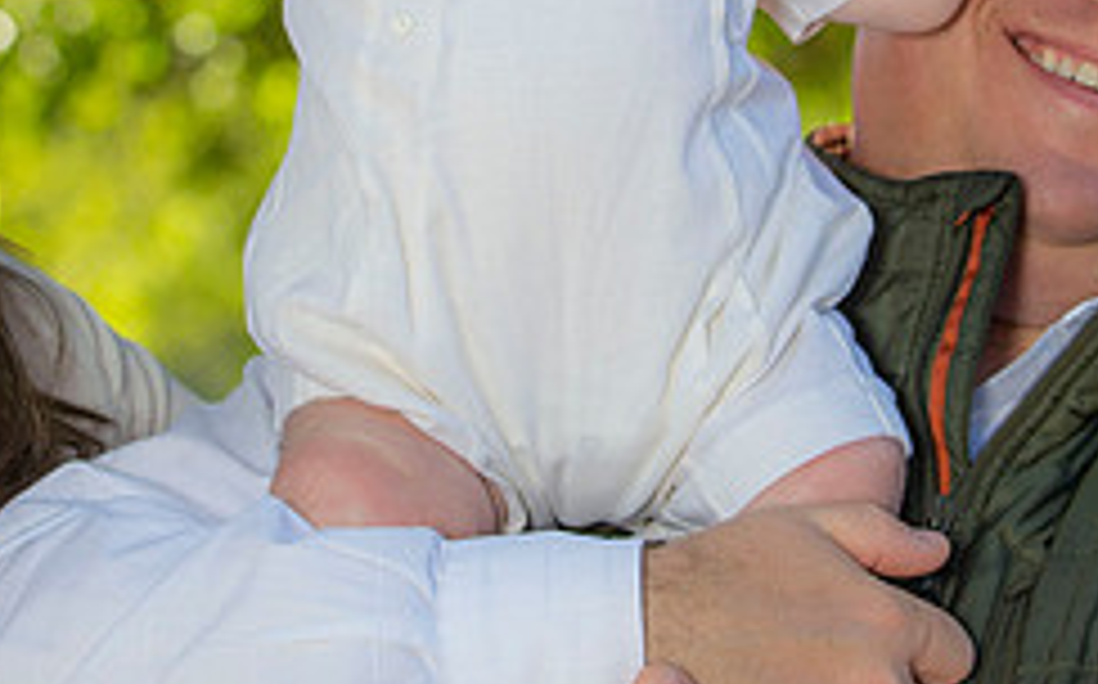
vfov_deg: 6.7
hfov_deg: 10.7
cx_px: 649
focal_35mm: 196
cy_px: 104
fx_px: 5860
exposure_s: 1/250
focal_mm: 70
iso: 250
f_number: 6.3
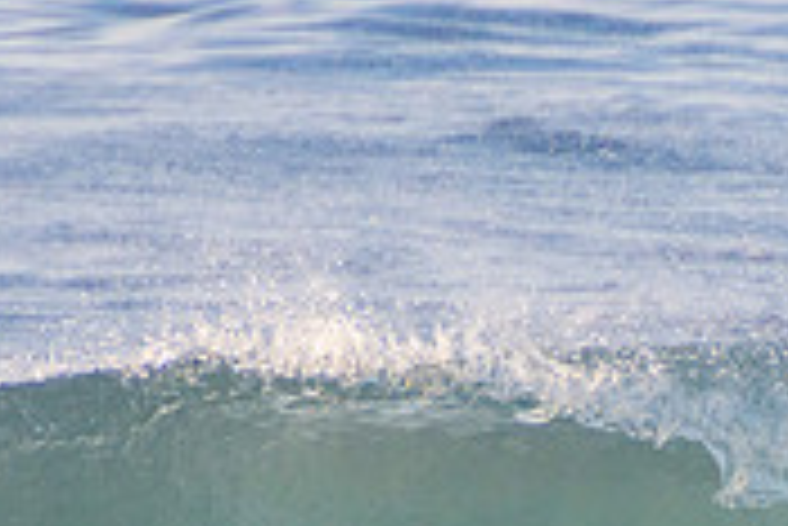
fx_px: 45040
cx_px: 955
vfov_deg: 0.7
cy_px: 852
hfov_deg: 1.0
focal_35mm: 2056
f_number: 5.6
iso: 450
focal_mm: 400
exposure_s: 1/1250
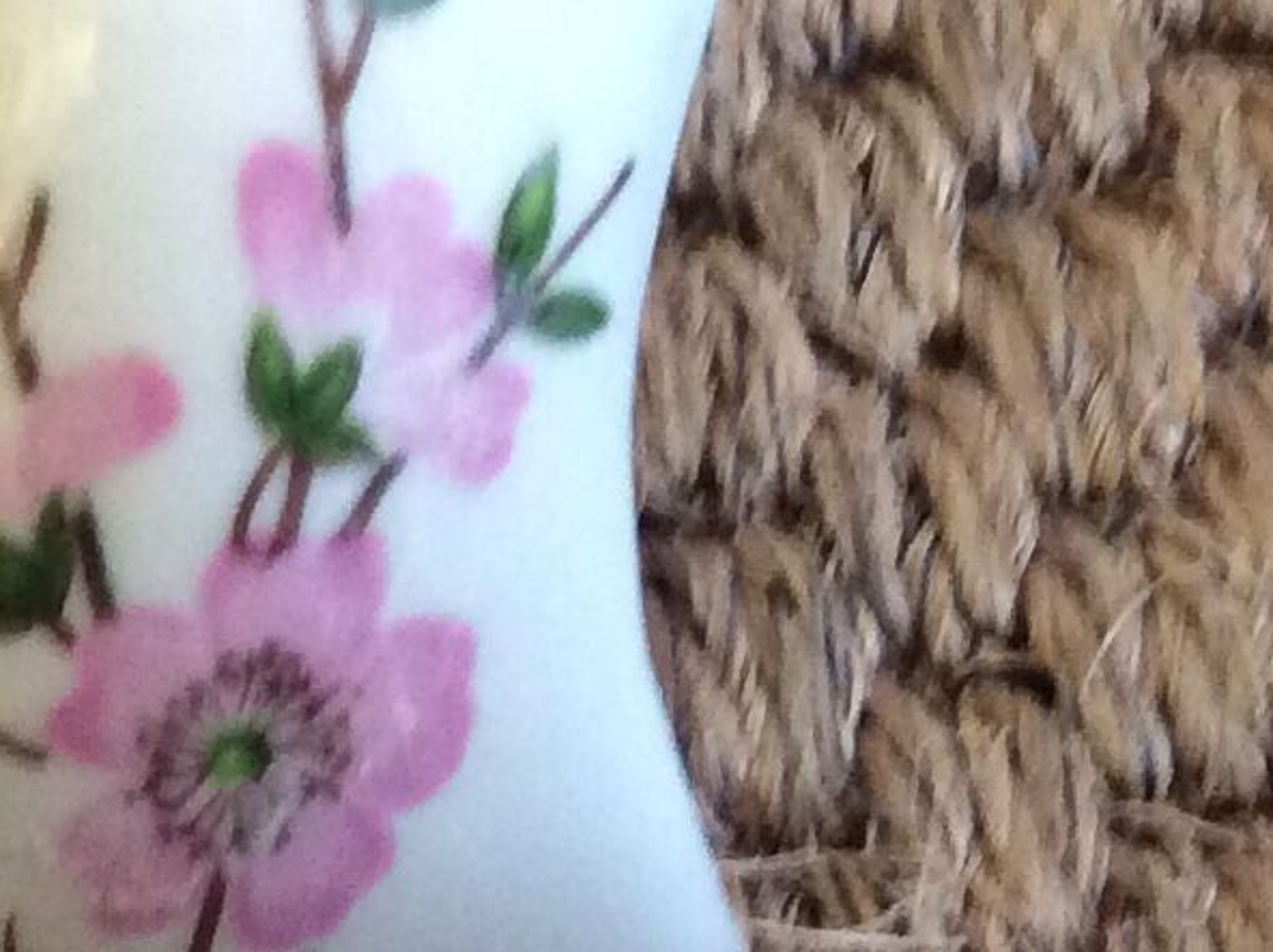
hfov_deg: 13.7
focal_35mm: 140
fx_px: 5144
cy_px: 600
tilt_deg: -64.6
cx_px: -211
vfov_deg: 10.6
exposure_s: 1/25
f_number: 2.4
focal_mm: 3.3
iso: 160
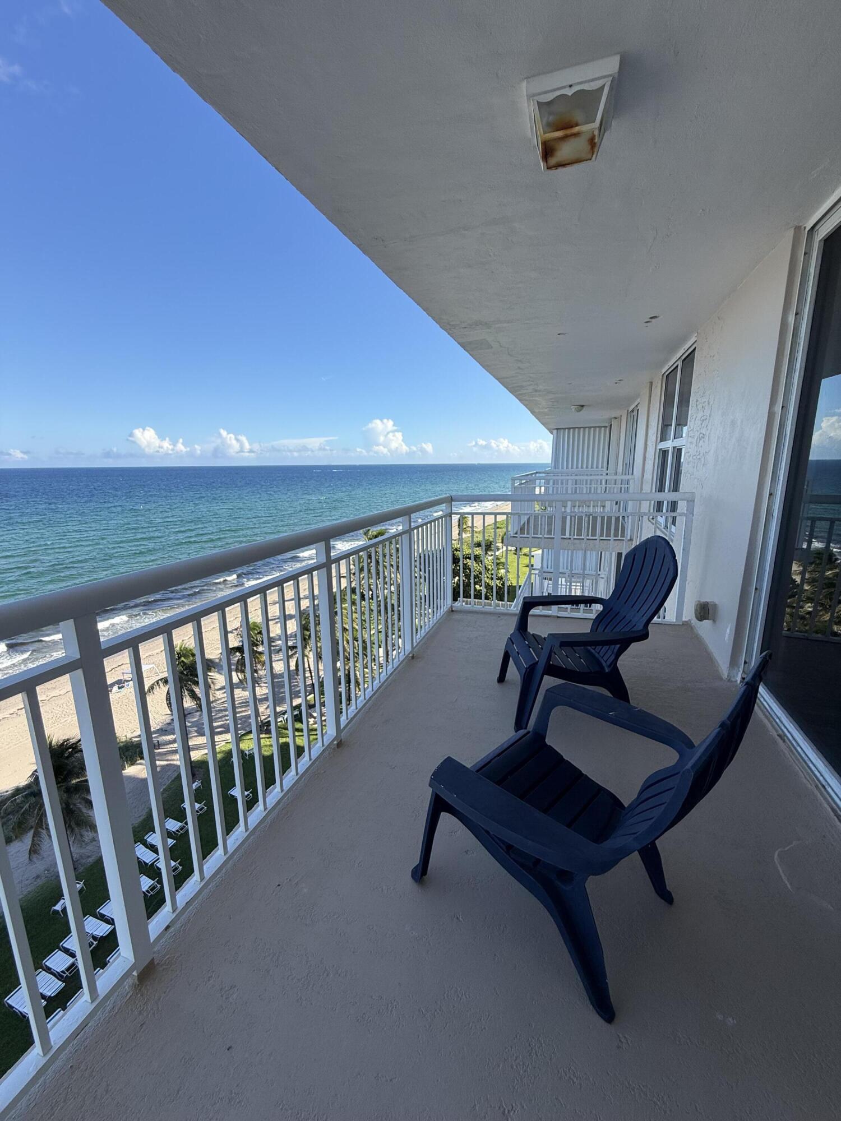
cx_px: 420
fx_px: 454
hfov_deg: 85.7
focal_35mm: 14
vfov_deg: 102.1
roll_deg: +0.4
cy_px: 560
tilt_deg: -11.4
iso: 50
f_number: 2.2
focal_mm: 2.22
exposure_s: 1/1235
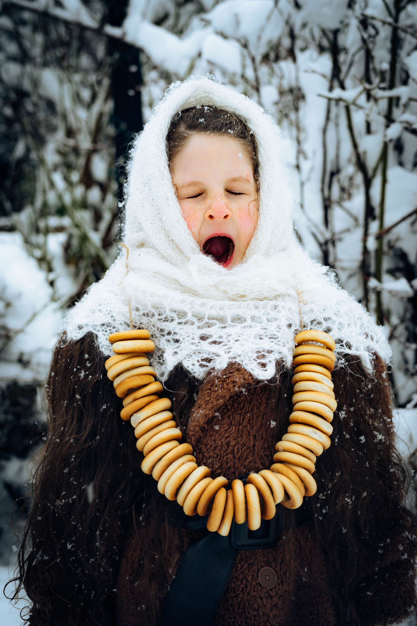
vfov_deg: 39.6
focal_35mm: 50
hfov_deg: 27.0
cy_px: 313
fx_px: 869
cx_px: 208
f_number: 4
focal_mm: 50
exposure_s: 1/100
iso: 400
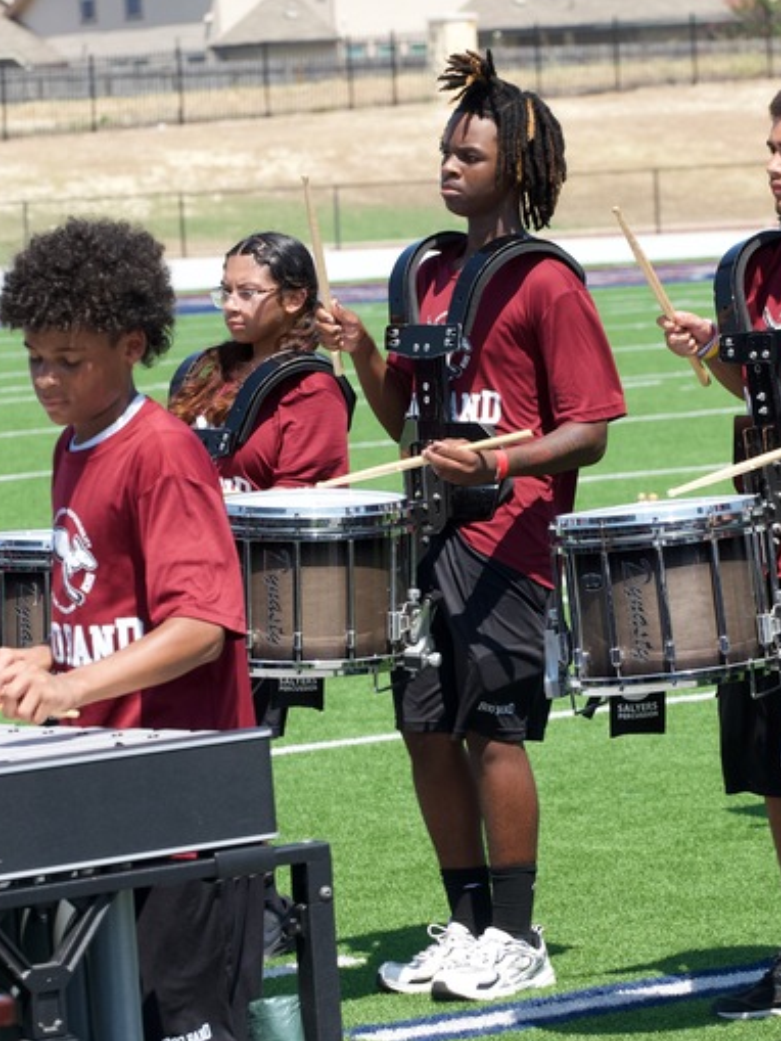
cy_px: 398
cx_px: 558
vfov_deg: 10.0
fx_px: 5924
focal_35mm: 197
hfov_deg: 7.5
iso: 800
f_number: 7.1
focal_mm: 102
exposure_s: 1/1600
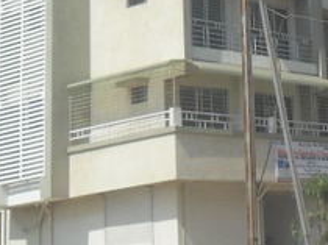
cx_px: 405
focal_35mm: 122
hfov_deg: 15.5
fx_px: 1155
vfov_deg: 11.8
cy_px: -73
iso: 100
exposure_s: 1/180
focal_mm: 5.7
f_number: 9.4
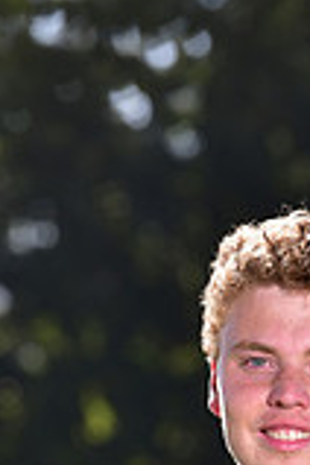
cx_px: 262
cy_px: 676
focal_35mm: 619
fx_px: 7995
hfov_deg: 2.2
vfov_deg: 3.3
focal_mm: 170
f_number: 5.6
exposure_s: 1/250
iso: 100
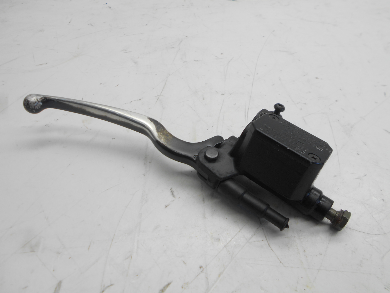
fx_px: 293
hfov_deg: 67.3
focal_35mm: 26
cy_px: 146
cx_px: 195
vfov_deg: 53.1
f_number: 3.2
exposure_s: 1/60
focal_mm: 4.6
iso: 80
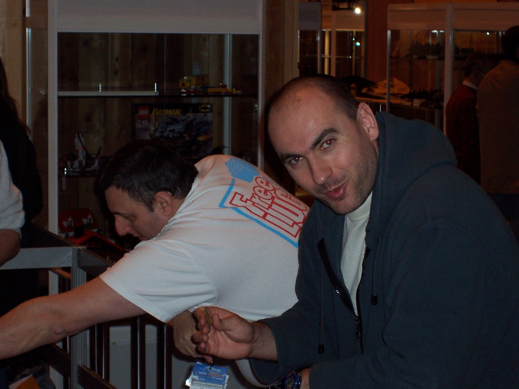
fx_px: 1664
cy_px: 194
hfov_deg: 17.7
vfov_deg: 13.3
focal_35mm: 111
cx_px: 260
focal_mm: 16.8
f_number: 4.8
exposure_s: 1/90
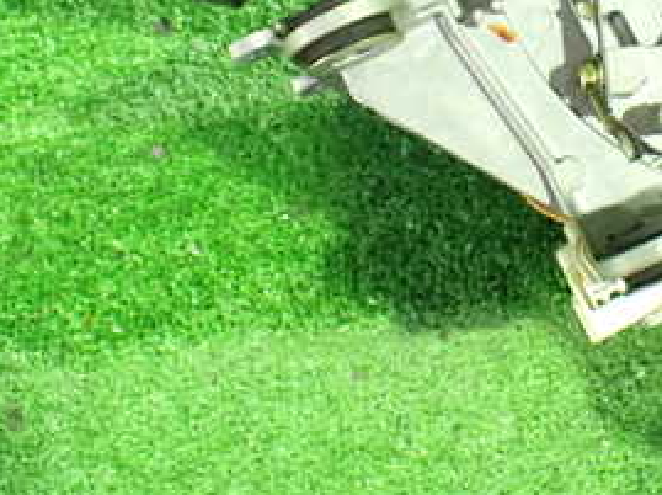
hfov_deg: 28.3
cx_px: 536
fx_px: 1280
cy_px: 20
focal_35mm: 67
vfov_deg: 21.2
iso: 1250
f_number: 2.3
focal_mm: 5.4
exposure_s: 1/30
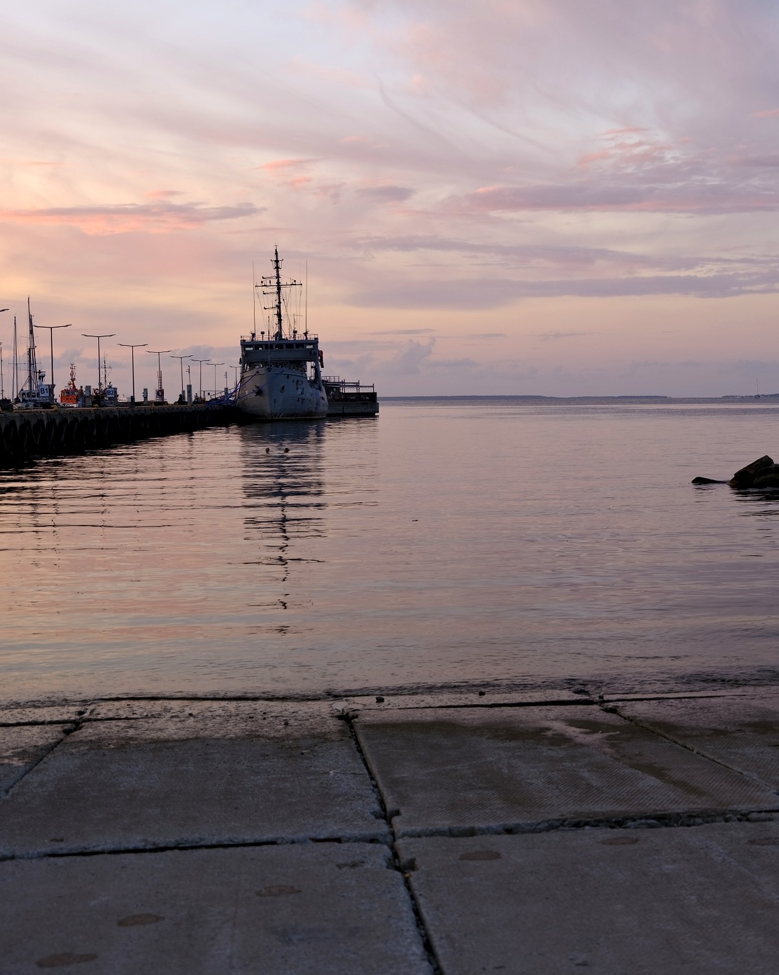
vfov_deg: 31.5
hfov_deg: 25.0
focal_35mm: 60
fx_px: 1730
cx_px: 608
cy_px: 487
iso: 100
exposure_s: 1/20
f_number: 5.6
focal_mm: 58.6
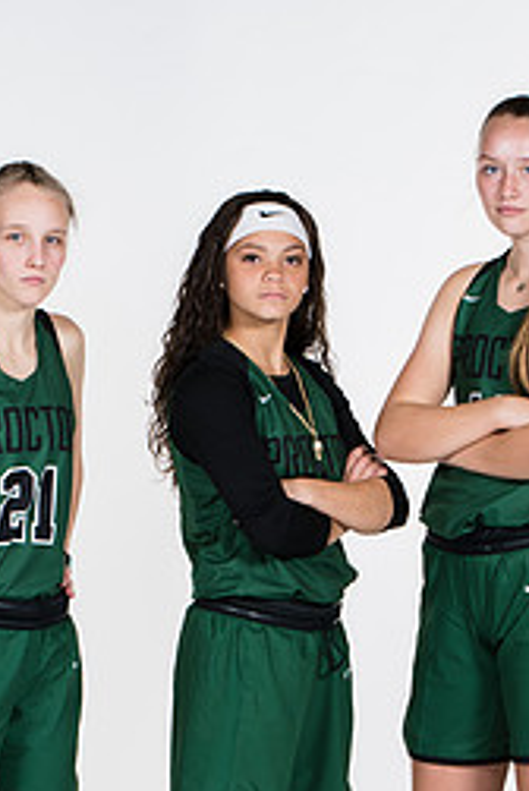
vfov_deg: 10.9
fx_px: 4132
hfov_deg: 7.3
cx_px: 255
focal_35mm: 188
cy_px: 608
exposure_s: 1/160
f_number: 6.3
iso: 200
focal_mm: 70
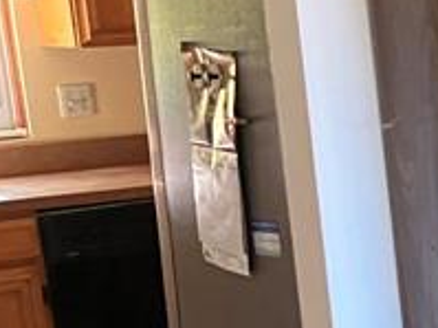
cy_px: 293
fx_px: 1821
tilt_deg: -11.5
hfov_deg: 11.2
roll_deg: +1.6
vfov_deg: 10.2
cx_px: 1101
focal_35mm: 144
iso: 250
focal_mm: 3.99
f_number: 1.8
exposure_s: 1/60
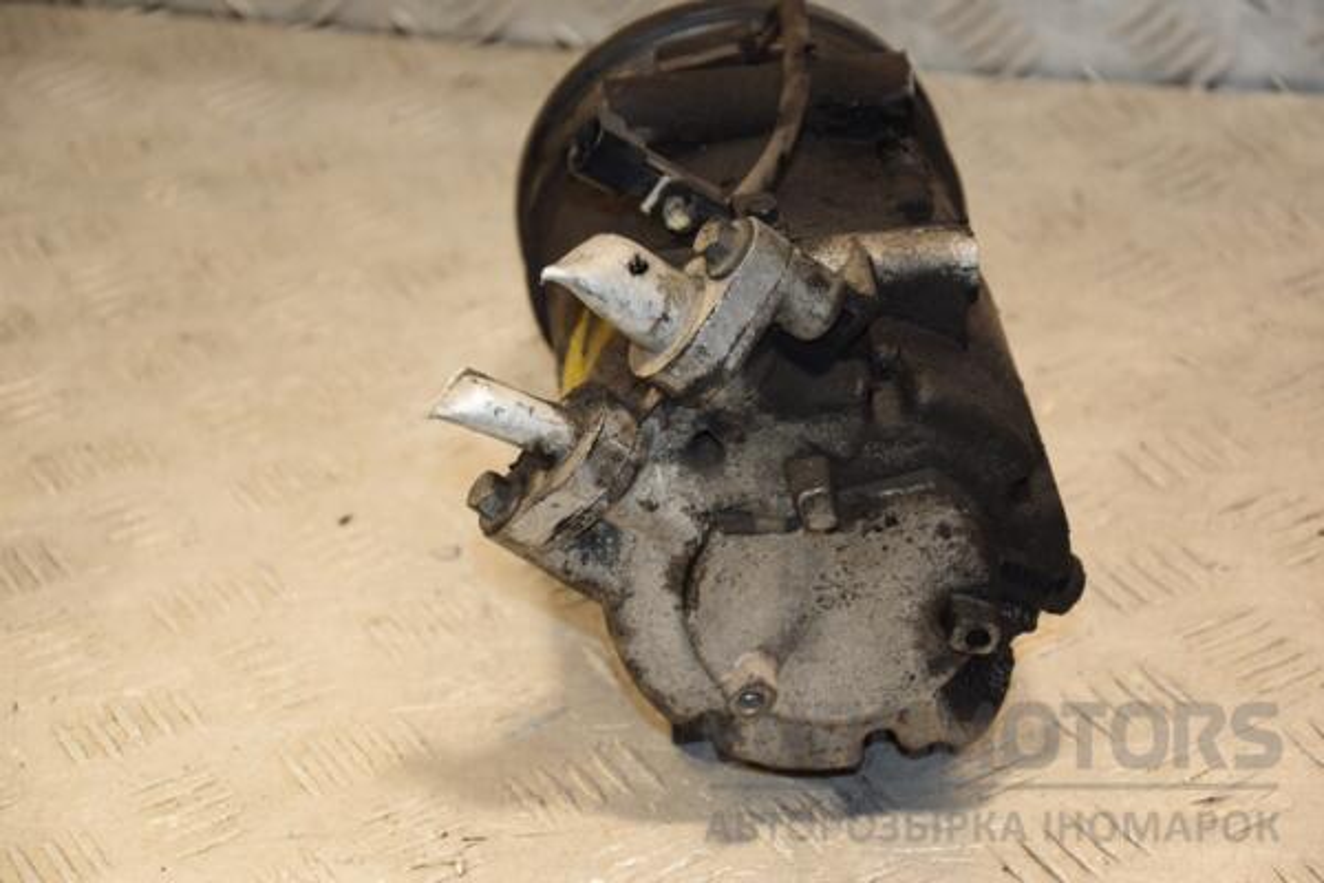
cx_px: 662
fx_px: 3861
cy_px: 442
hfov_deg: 19.5
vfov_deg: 13.0
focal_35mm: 105
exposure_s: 1/200
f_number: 5.3
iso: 800
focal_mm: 70
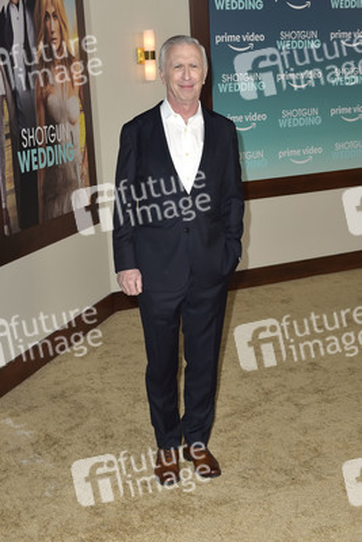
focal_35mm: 48
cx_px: 181
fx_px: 723
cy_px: 271
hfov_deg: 28.1
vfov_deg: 41.1
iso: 400
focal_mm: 48
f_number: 6.3
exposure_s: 1/250
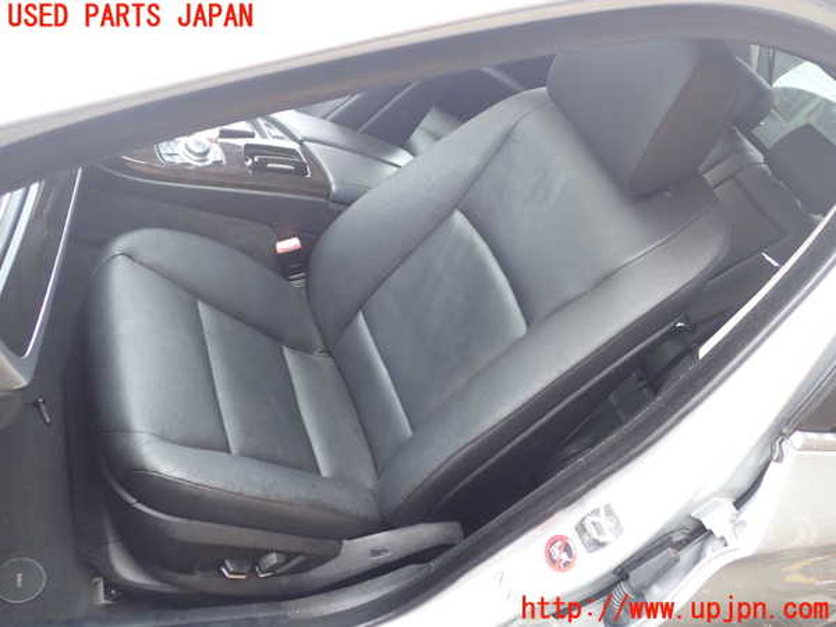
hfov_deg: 60.0
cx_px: 418
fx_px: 725
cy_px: 314
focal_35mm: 30
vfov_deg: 46.8
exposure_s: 1/80
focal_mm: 5.4
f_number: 2.3
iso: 100
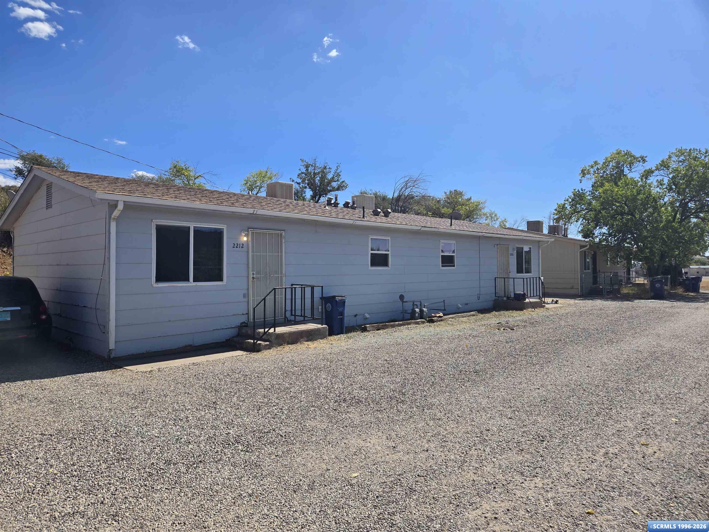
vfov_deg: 58.9
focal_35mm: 23
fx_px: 471
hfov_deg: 73.9
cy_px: 266
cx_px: 354
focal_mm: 5.4
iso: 25
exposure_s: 1/2240
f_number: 1.8
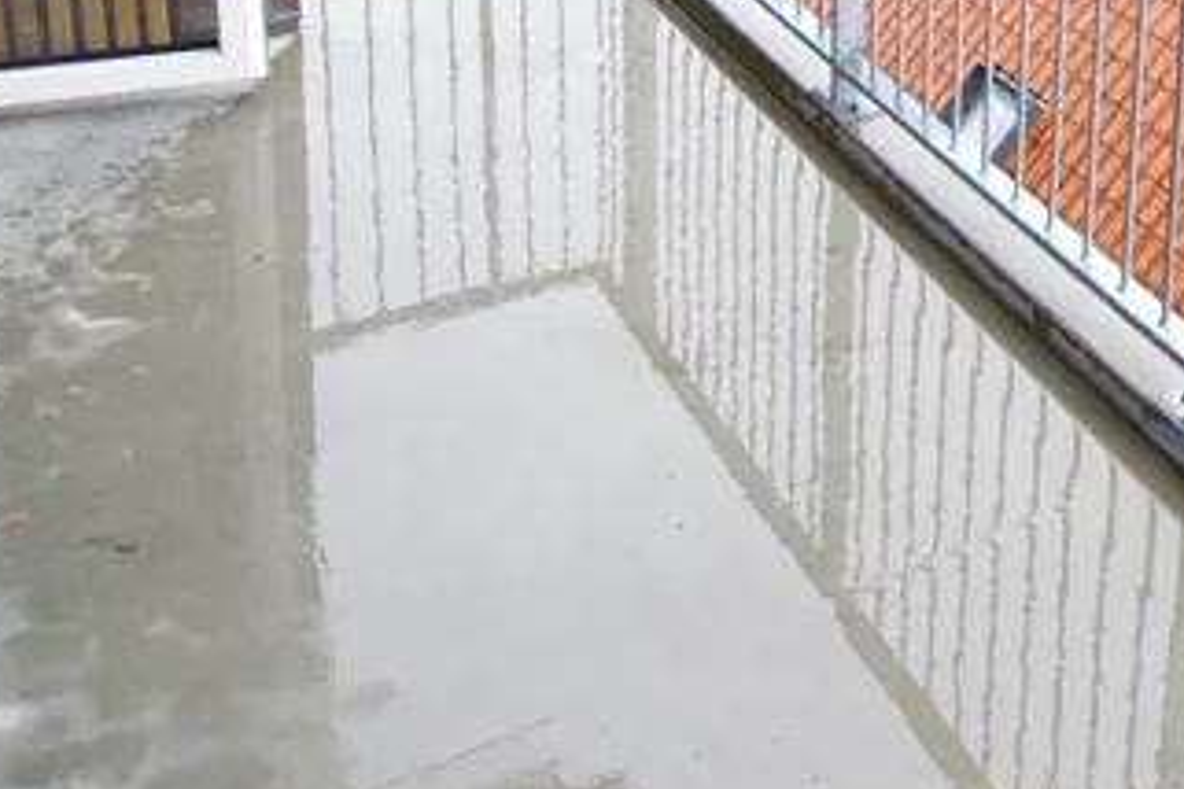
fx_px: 1611
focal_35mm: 49
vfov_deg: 23.6
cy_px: -295
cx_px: 1055
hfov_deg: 37.8
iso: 100
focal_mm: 10
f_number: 5.6
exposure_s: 1/60
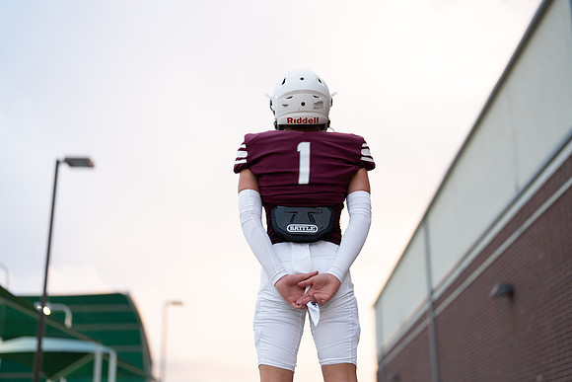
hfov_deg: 39.6
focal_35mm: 50
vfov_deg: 27.0
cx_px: 286
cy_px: 191
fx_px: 795
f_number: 1.2
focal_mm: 50
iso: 1250
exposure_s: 1/320
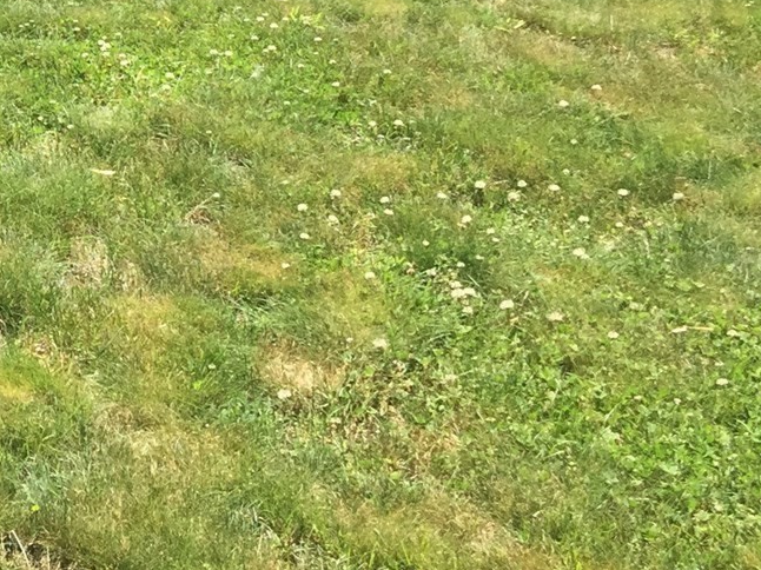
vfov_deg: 14.7
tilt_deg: -9.7
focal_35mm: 92
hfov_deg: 19.4
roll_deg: -1.4
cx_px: -266
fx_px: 2022
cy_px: -331
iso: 32
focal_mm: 4.15
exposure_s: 1/775
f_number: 2.2
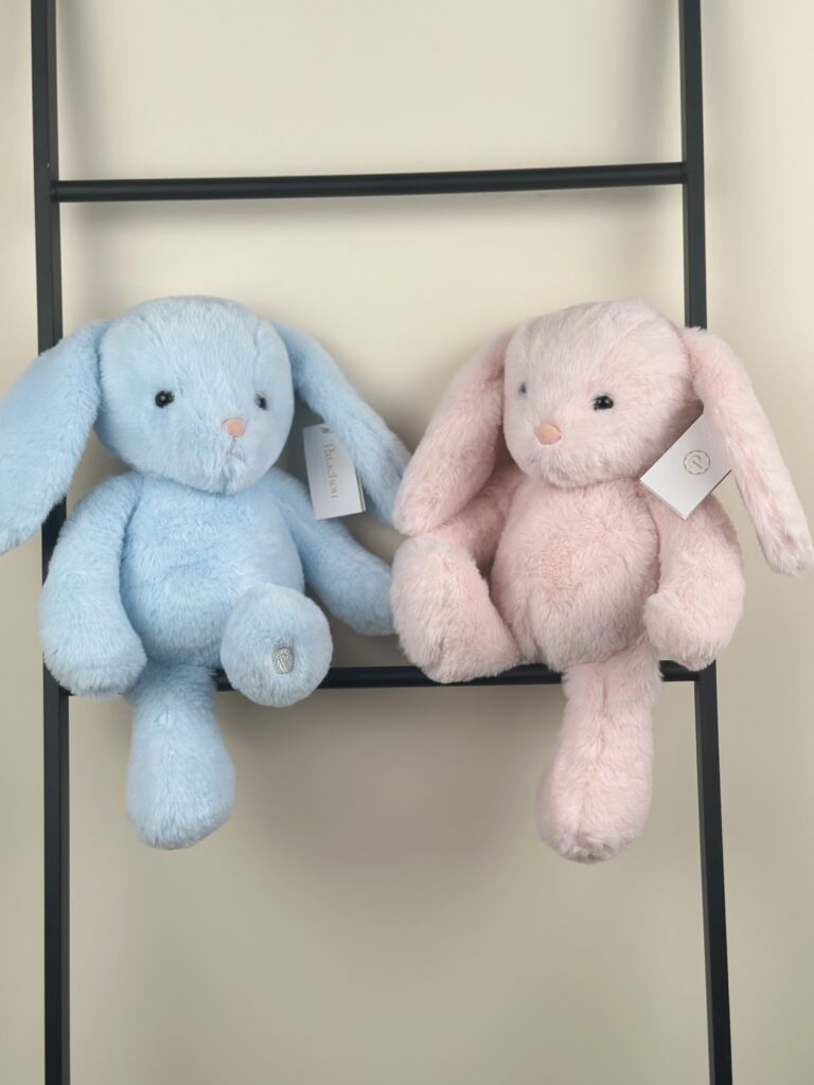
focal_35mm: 48
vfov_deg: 39.7
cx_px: 407
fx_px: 1505
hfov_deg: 30.3
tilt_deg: -6.2
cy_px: 542
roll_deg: +0.9
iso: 80
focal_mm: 6.86
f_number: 1.78
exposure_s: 1/546
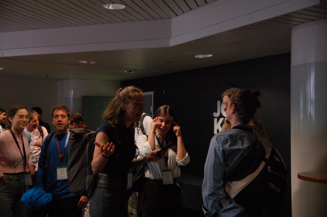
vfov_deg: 26.4
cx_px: 164
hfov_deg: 38.9
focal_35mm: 51
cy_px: 108
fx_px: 463
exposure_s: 1/125
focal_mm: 34
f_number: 2.8
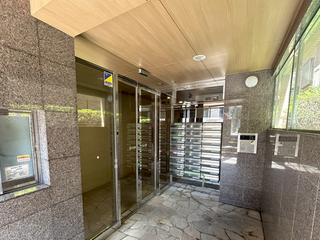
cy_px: 145
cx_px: 152
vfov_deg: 73.8
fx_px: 157
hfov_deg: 91.0
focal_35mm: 17
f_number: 2.4
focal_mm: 1.54
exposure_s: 1/83
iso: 400
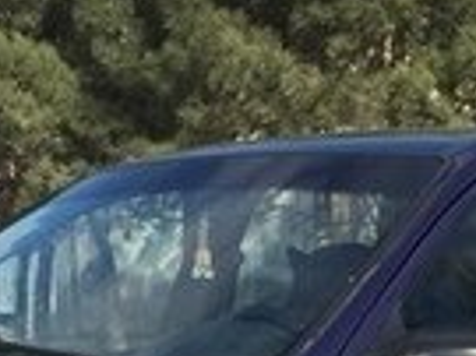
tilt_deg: -5.0
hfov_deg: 13.9
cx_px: 243
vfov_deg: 10.2
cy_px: 488
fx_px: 1951
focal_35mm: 142
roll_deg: -0.8
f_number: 2.2
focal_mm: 4.15
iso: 32
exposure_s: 1/1721
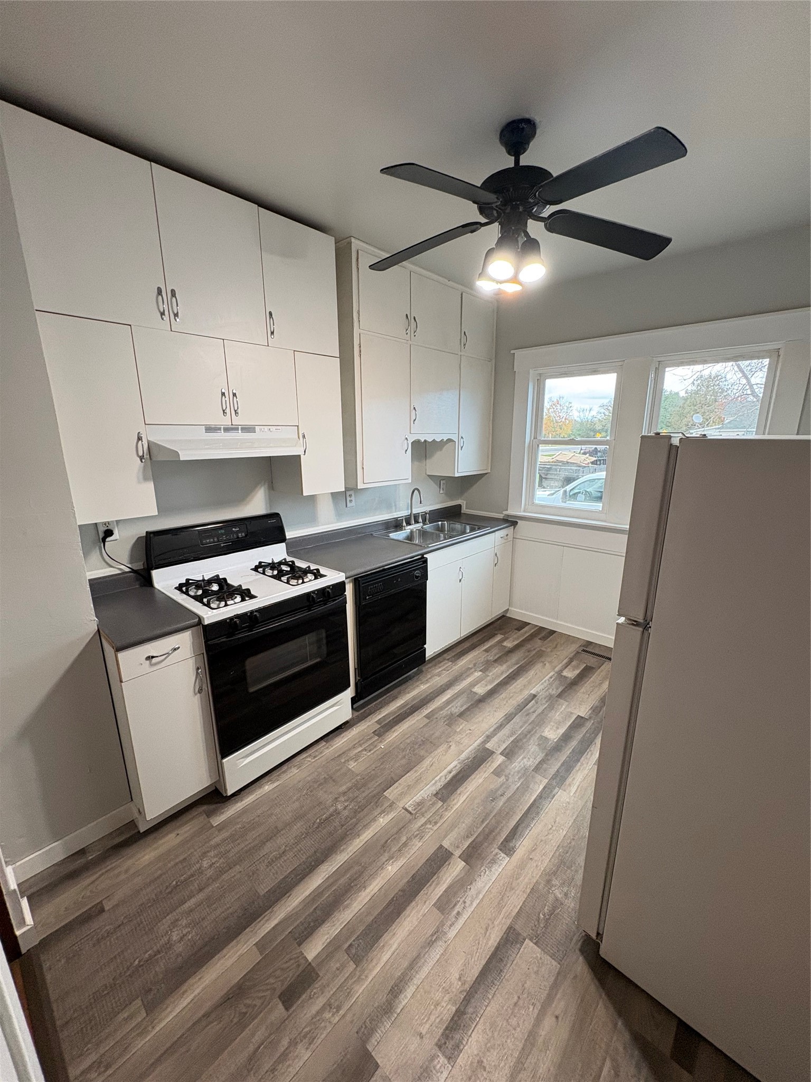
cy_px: 541
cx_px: 406
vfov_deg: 102.1
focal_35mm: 14
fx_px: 437
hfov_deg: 85.7
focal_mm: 2.22
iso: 200
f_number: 2.2
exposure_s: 1/120
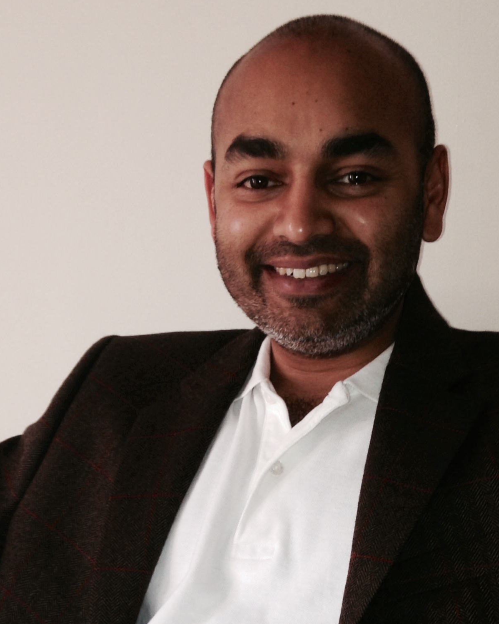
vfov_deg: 42.0
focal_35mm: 44
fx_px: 812
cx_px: 317
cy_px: 316
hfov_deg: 33.9
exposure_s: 1/20
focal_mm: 4.12
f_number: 2.4
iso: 50
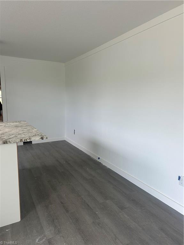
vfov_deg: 71.6
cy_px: 122
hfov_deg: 56.8
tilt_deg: -7.5
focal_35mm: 24
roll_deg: -2.0
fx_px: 170
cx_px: 92
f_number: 1.78
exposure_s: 1/121
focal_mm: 6.86
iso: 80
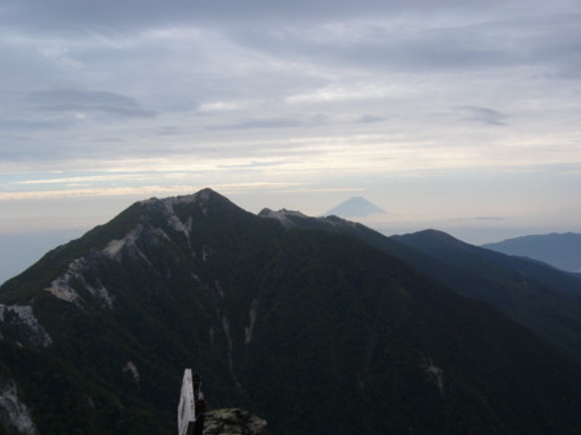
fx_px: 604
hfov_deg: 51.4
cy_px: 215
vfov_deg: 39.6
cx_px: 288
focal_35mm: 36
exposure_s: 1/500
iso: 80
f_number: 5.6
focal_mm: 5.8
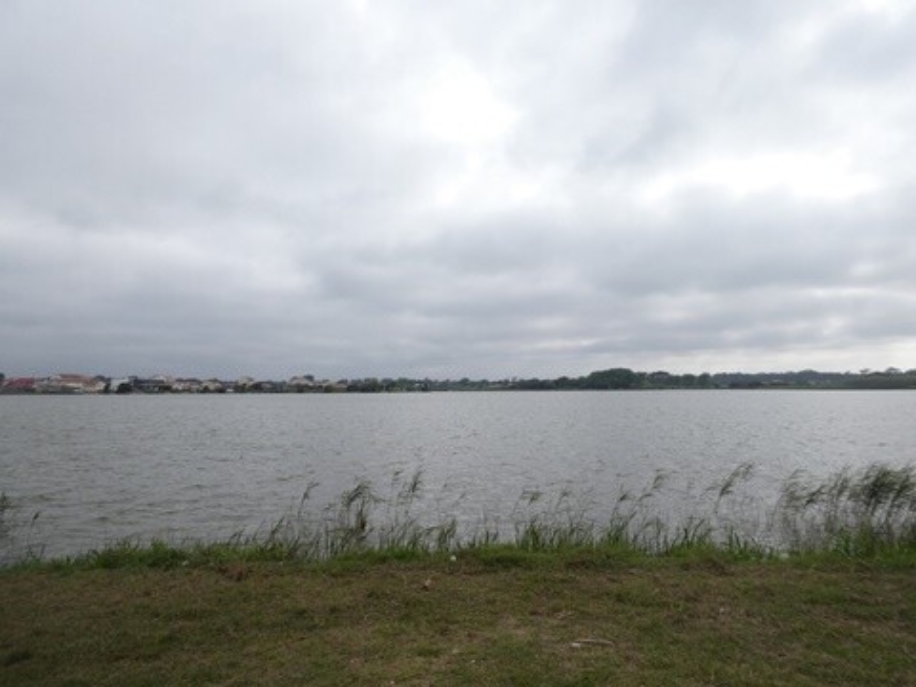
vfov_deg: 56.8
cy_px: 344
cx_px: 458
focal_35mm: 24
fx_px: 635
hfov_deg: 71.6
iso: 80
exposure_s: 1/1000
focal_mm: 4.3
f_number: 3.3
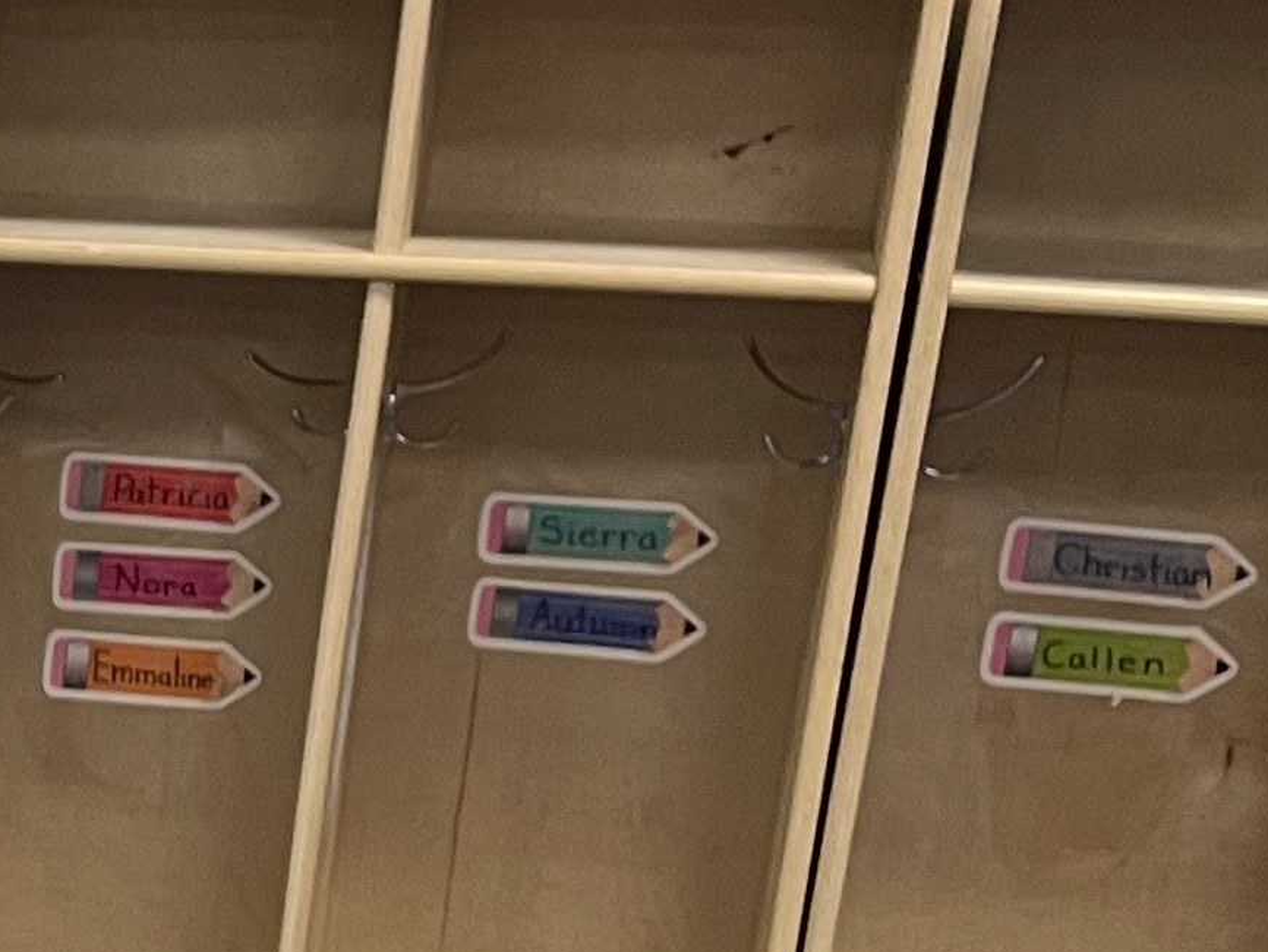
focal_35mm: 121
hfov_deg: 13.5
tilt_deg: -18.1
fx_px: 4434
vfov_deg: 12.0
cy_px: 1101
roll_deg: +0.0
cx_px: -1419
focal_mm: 4.2
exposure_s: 1/60
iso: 100
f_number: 1.6
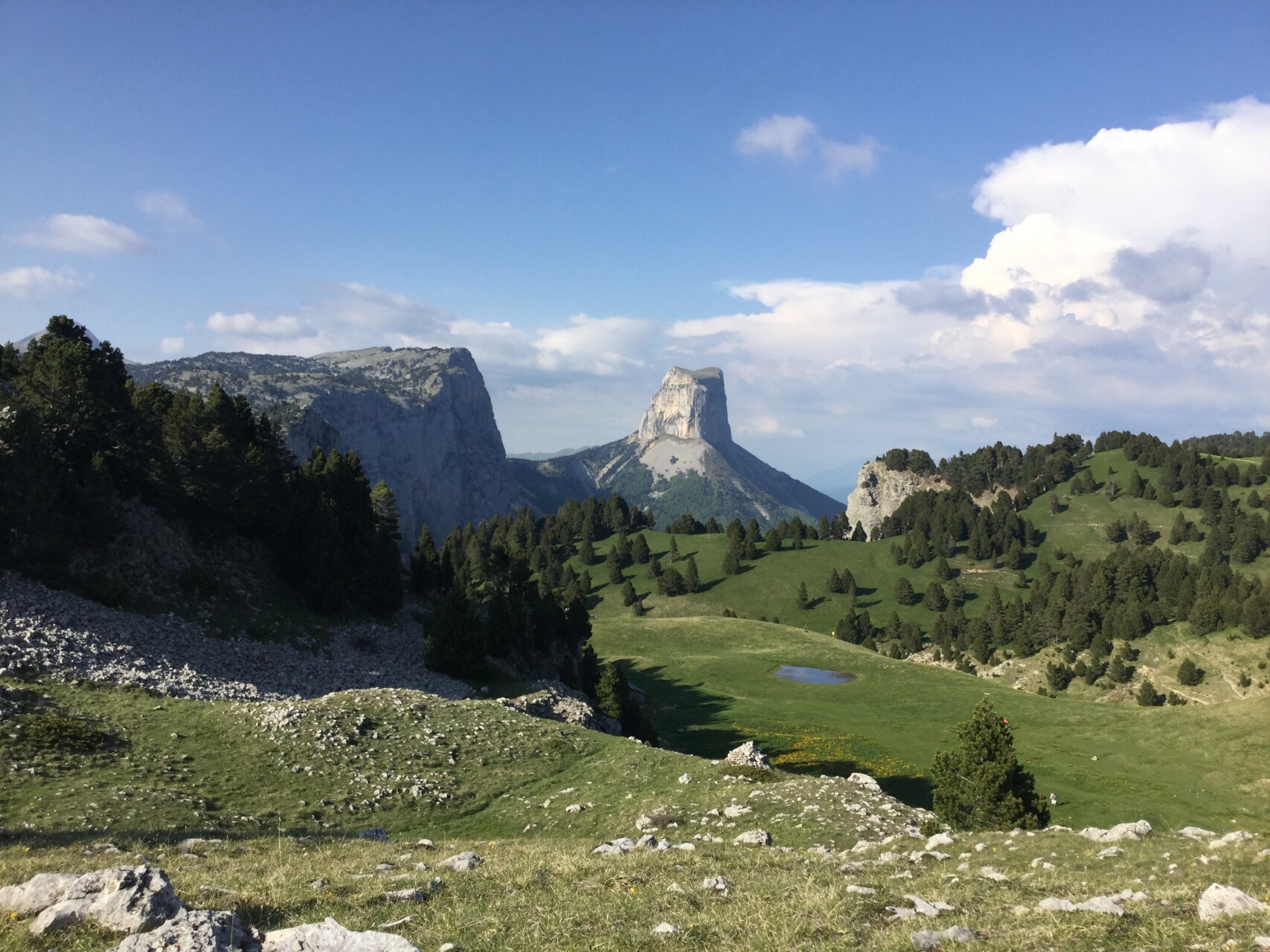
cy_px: 476
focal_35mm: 31
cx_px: 635
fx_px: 1137
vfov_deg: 45.4
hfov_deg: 58.4
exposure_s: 1/1058
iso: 25
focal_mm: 3.3
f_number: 2.4
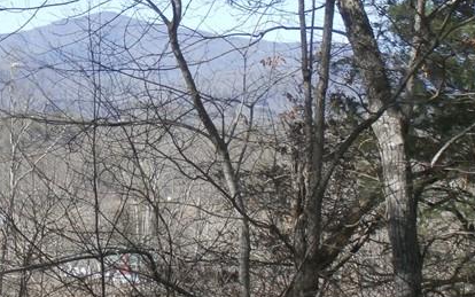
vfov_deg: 10.0
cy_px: 107
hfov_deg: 15.8
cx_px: 84
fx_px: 1696
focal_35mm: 131
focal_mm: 8.85
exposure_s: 1/320
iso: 100
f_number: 3.9
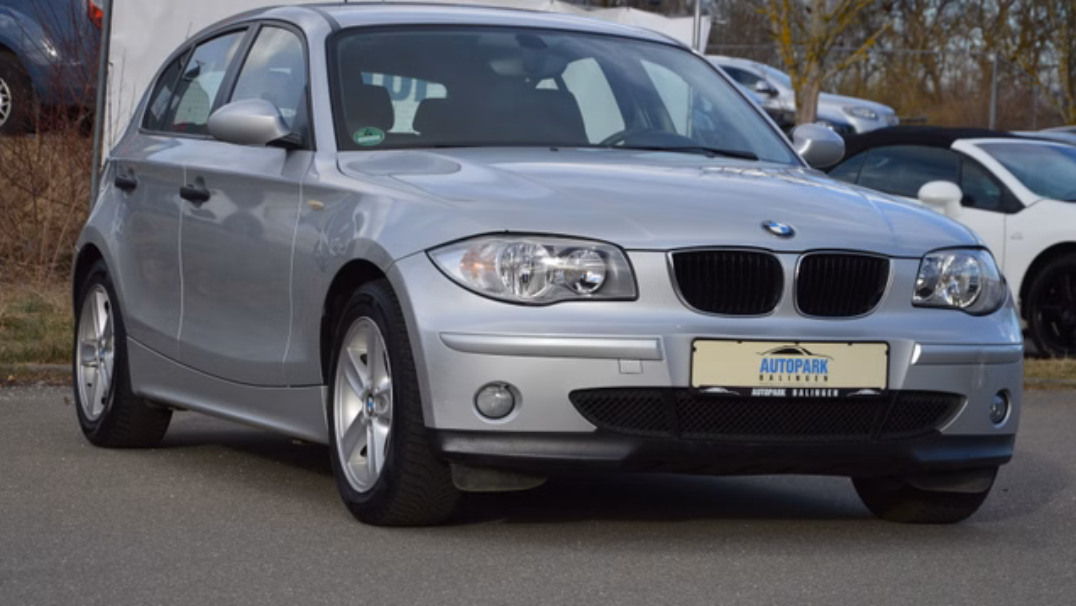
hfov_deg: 18.1
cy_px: 317
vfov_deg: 10.2
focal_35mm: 119
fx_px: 3382
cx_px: 536
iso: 100
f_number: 7.1
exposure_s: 1/200
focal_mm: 75
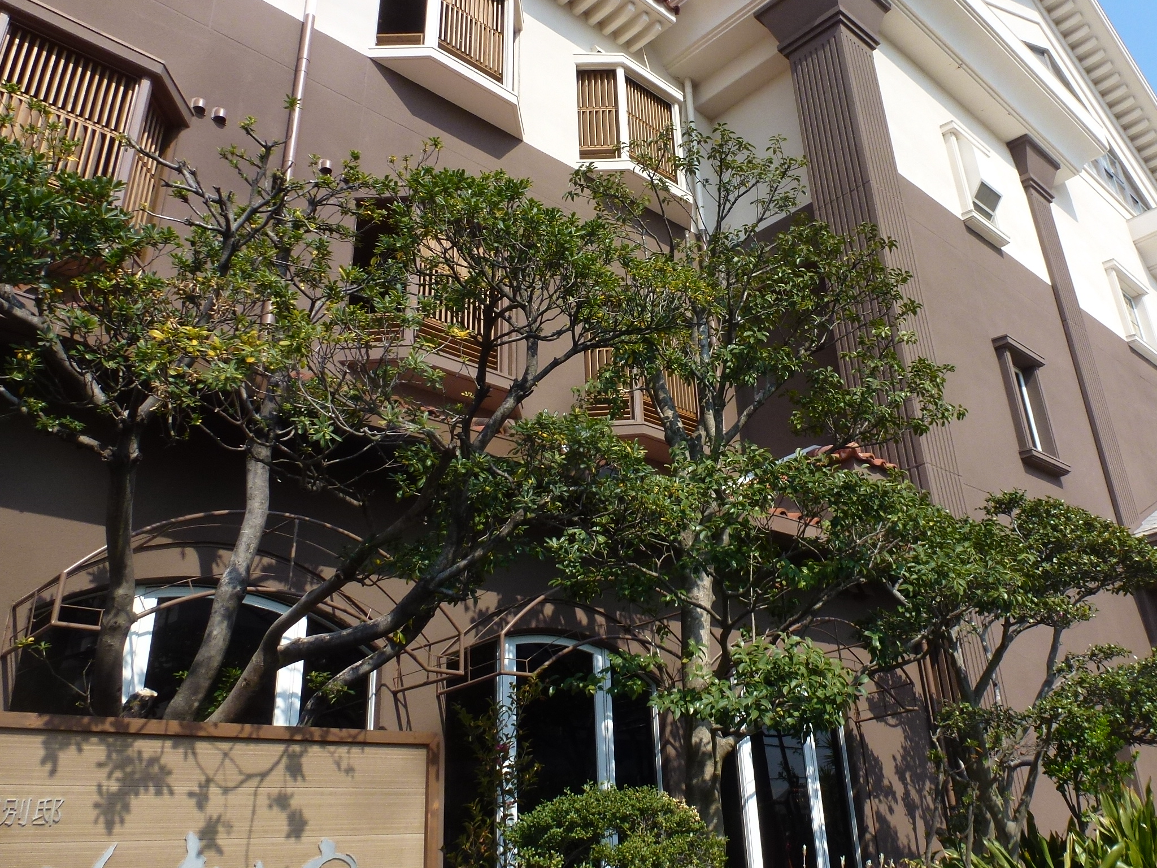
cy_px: 343
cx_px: 705
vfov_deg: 46.5
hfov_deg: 59.4
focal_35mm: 30
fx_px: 1003
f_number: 4
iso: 100
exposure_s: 1/500
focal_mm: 4.3
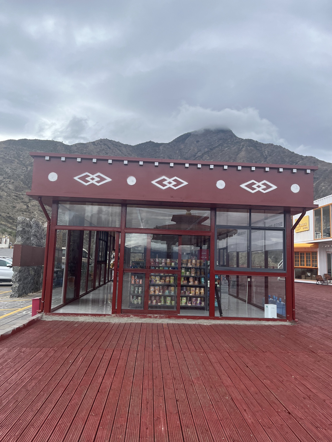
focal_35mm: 26
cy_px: 221
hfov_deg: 53.1
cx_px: 166
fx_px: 332
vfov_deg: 67.3
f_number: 1.6
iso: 50
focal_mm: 5.1
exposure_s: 1/1832
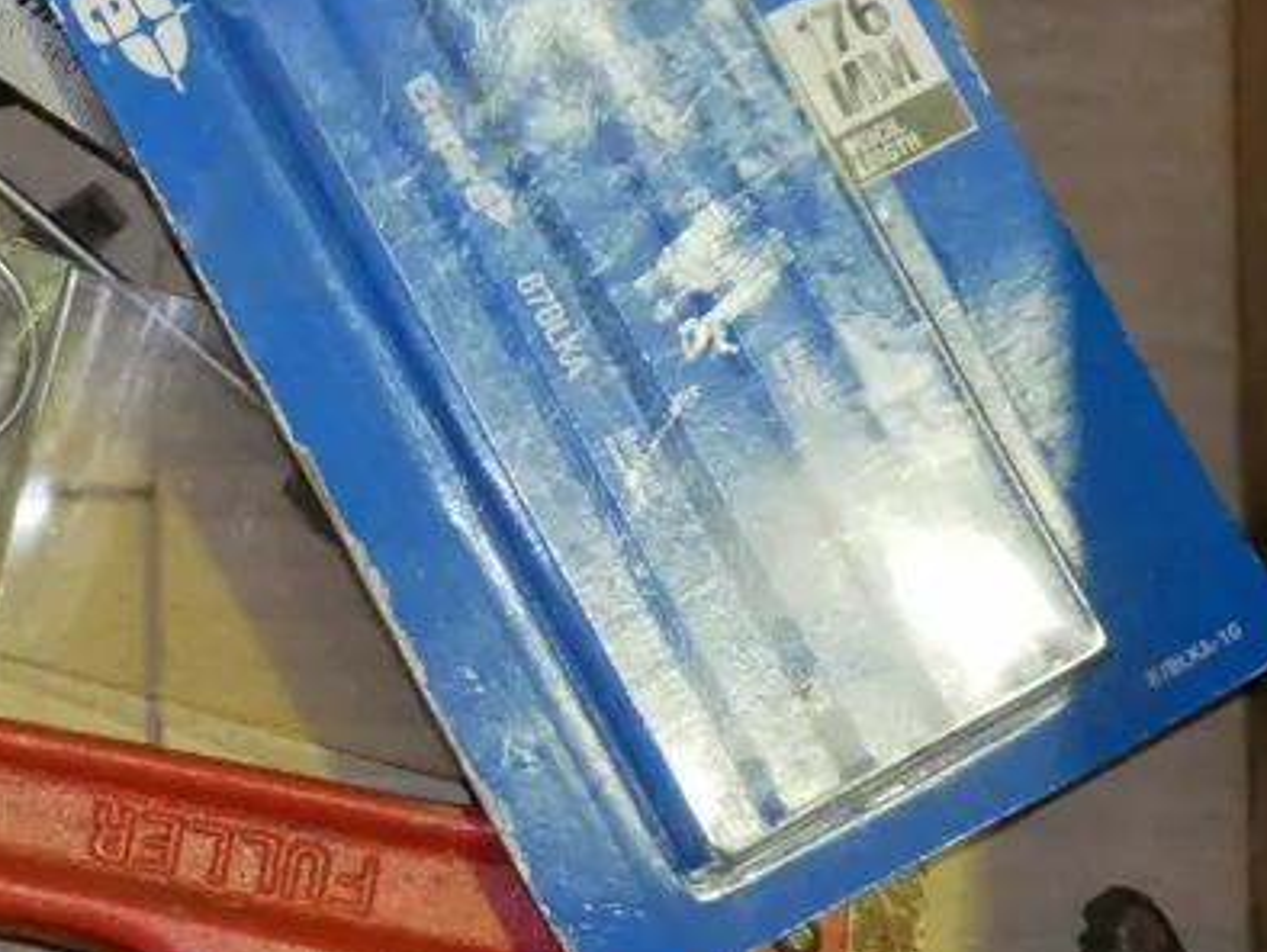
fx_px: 6849
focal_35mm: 187
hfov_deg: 10.5
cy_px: 487
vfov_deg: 8.0
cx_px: -87
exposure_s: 1/125
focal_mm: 36
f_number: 5.6
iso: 3200
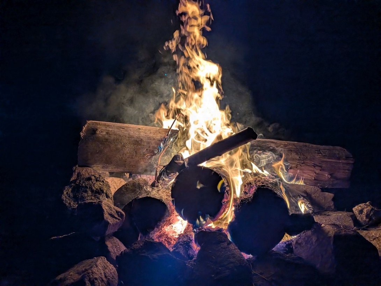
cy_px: 143
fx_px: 264
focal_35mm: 24
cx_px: 190
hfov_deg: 71.6
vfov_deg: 56.8
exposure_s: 1/274
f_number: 1.7
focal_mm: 4.53
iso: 236
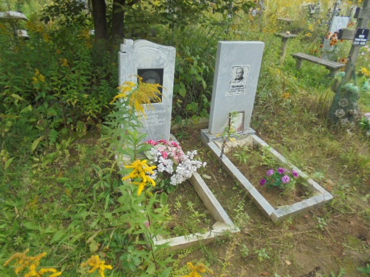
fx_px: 278
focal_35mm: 26
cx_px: 185
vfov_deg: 53.1
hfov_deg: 67.3
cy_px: 138
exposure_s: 1/250
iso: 100
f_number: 3.5
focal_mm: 4.6
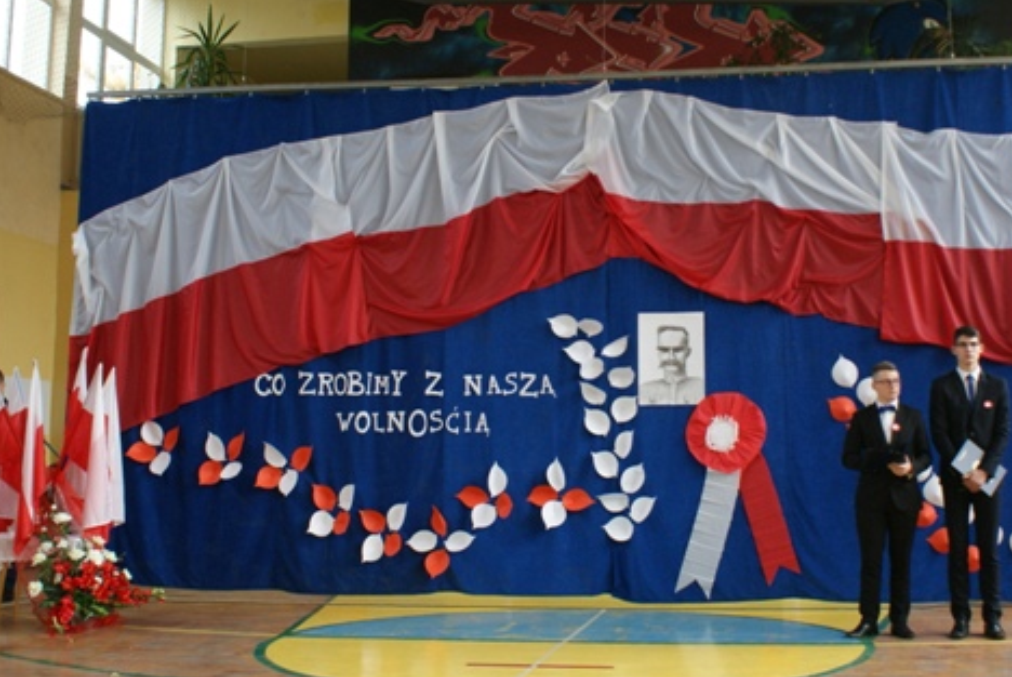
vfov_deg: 32.7
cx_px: 614
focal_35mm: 41
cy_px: 309
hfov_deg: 47.1
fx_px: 1154
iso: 400
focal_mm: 20
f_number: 5.6
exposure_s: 1/60
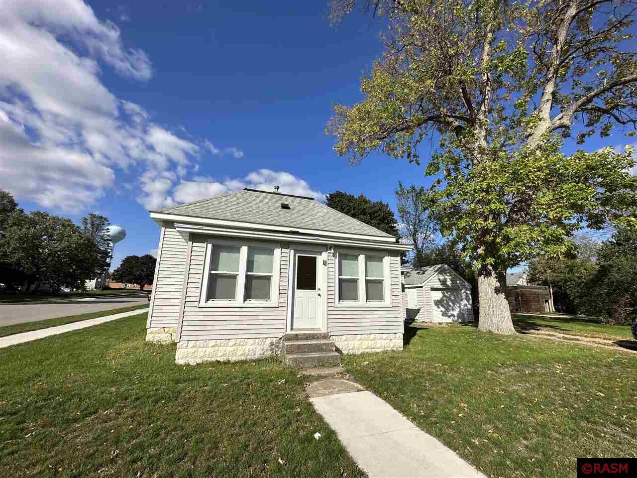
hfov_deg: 102.1
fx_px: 258
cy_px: 239
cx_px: 318
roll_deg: -1.1
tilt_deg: +12.0
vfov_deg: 85.7
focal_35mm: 14
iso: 50
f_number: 2.2
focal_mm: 2.22
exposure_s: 1/4132
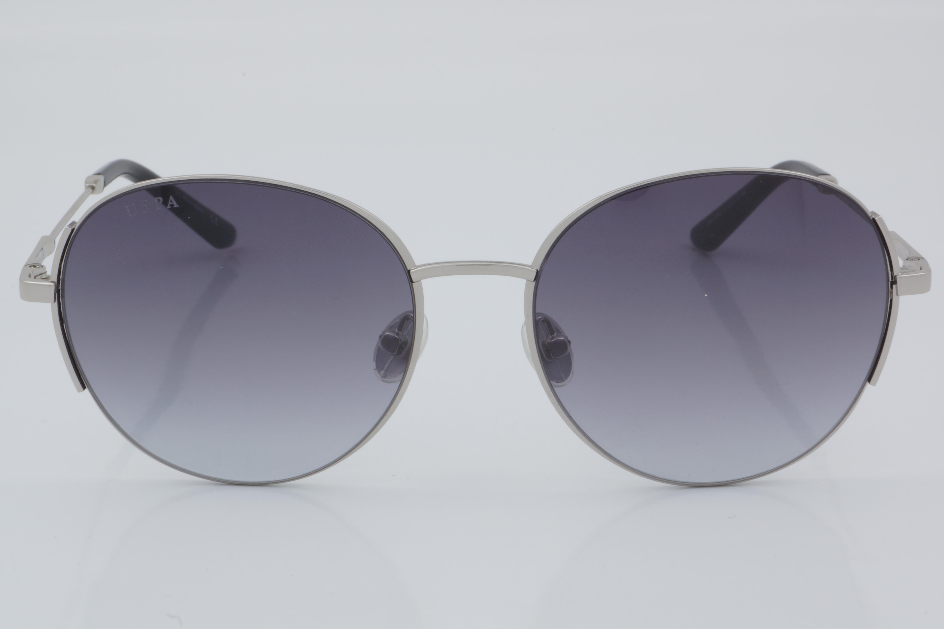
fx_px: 2163
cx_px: 472
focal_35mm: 82
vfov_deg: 16.6
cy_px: 314
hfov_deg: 24.6
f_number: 32
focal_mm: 55
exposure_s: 1/4
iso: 100
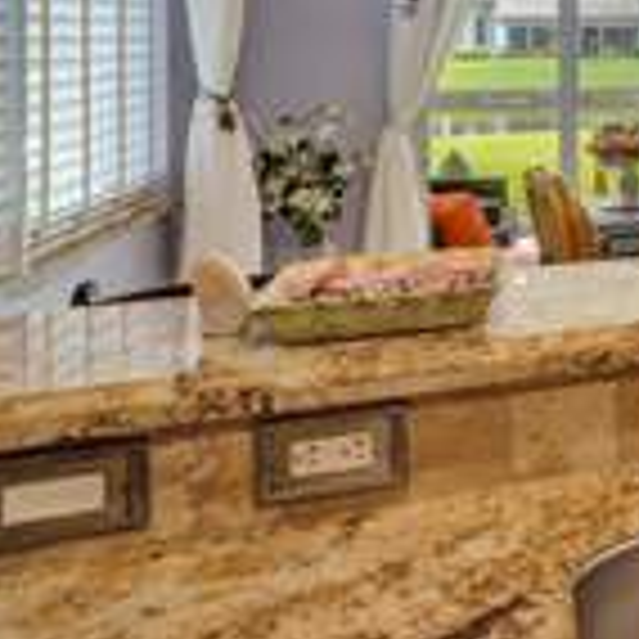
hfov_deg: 24.0
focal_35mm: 46
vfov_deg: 34.0
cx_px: 1066
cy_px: 22
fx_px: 961
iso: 640
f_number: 7.1
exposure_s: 1/60
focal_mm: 16
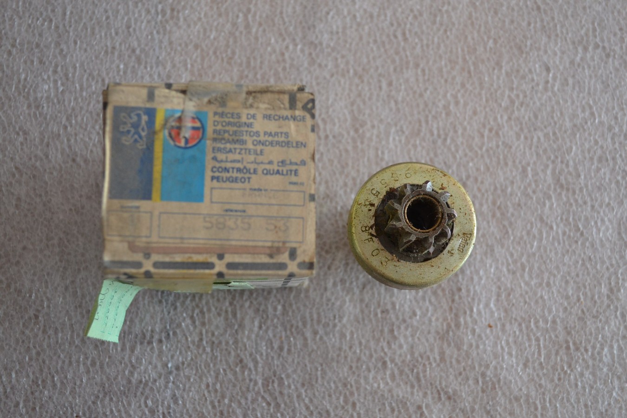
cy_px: 209
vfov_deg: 31.9
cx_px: 314
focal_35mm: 42
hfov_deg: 46.4
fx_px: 731
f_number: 4.5
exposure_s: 1/60
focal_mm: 28
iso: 560
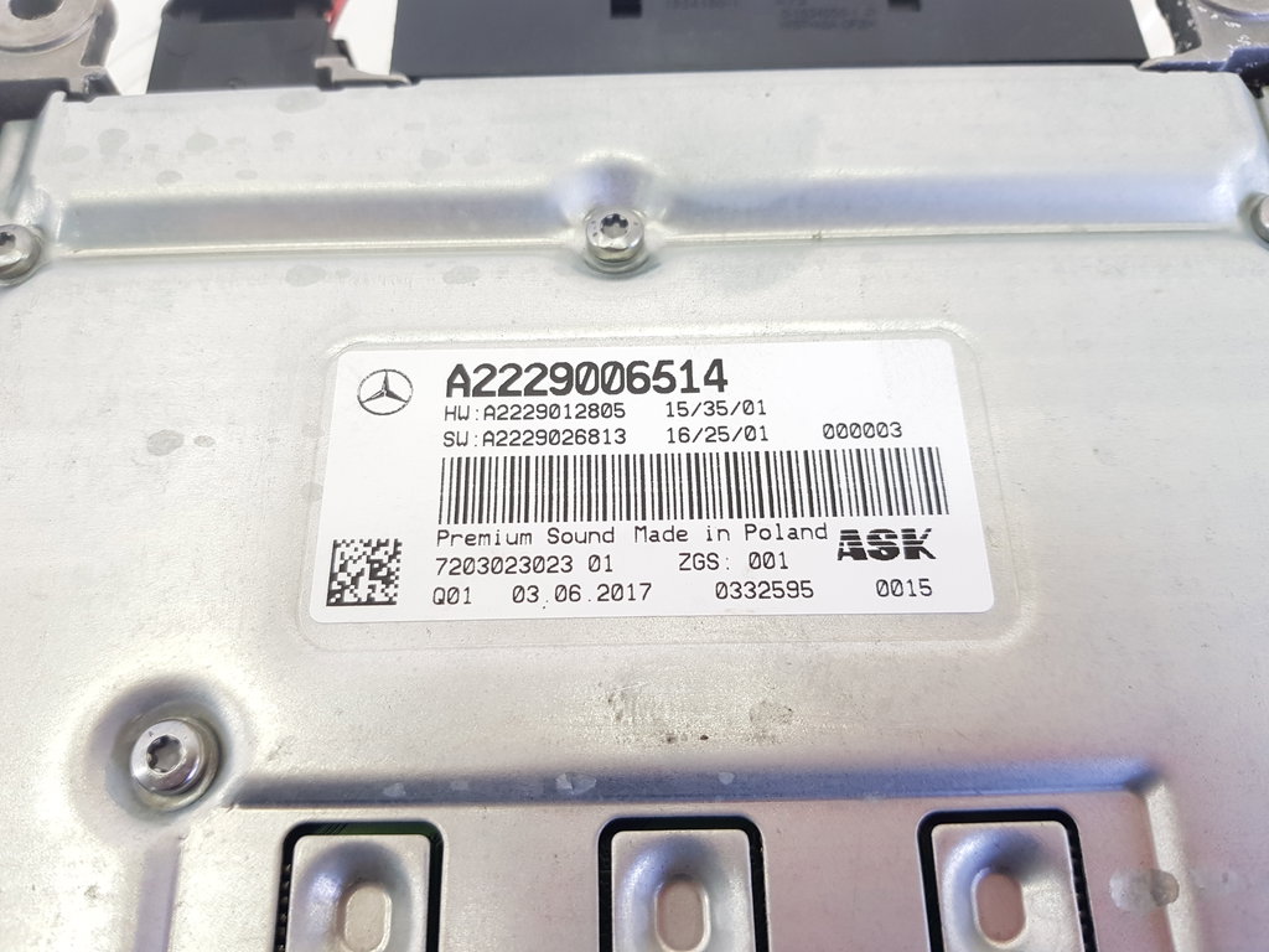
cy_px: 476
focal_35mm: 26
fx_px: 953
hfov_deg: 67.3
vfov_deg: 53.1
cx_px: 634
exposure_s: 1/100
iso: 80
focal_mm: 4.2
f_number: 1.7
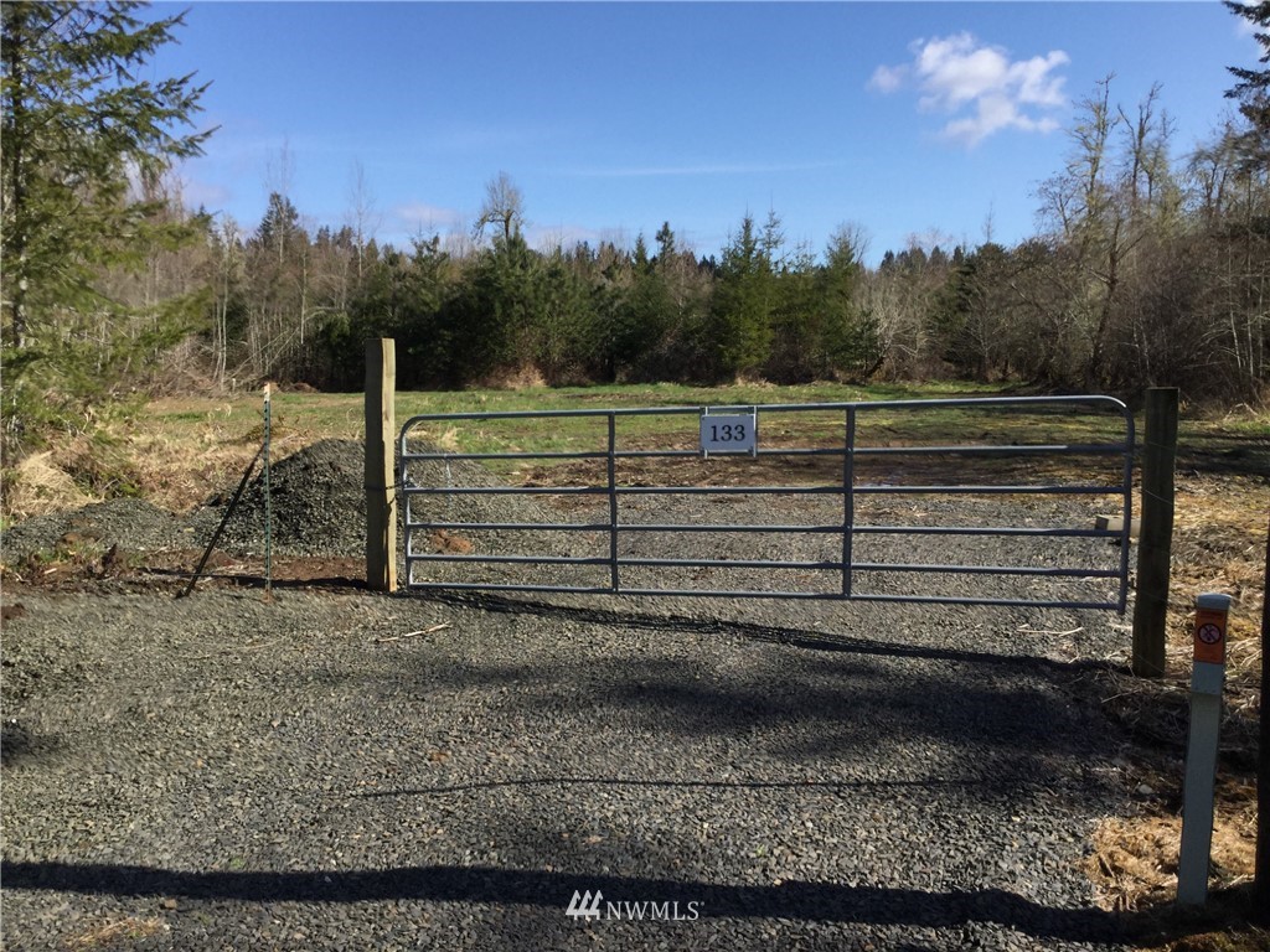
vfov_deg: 45.4
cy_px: 476
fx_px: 1137
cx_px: 635
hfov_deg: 58.4
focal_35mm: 31
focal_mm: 3.3
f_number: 2.4
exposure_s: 1/1148
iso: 25
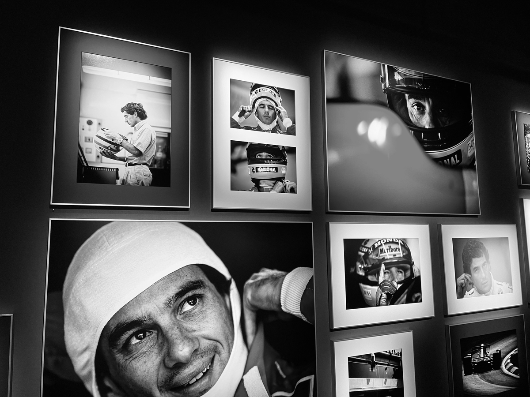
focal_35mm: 26
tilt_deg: +7.8
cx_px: 265
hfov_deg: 67.3
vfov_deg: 53.1
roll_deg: +0.8
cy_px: 198
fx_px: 398
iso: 125
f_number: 1.6
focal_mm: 4.2
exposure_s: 1/58
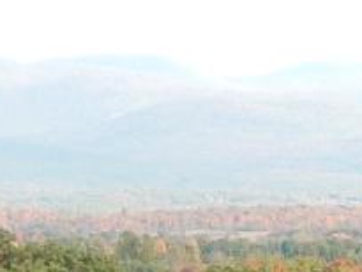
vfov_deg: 3.5
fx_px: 4447
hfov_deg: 4.6
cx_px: 864
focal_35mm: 425
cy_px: 274
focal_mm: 15.2
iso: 125
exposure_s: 1/100
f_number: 5.1
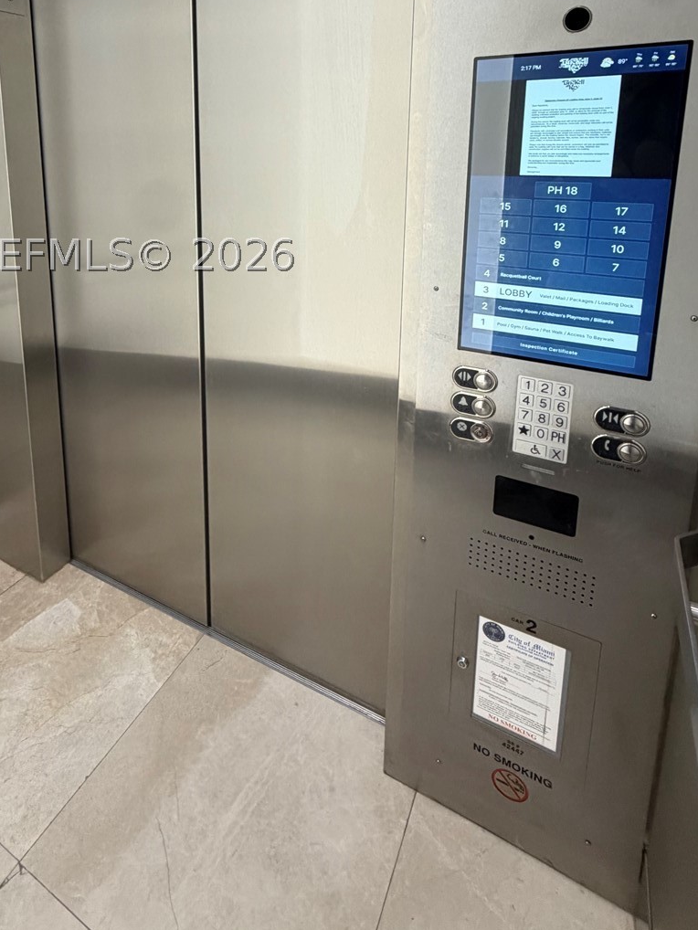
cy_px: 255
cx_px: 240
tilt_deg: -11.1
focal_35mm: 22
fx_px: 591
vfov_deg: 72.1
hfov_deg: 59.9
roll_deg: +0.5
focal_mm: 2.22
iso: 250
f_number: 2.2
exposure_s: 1/120
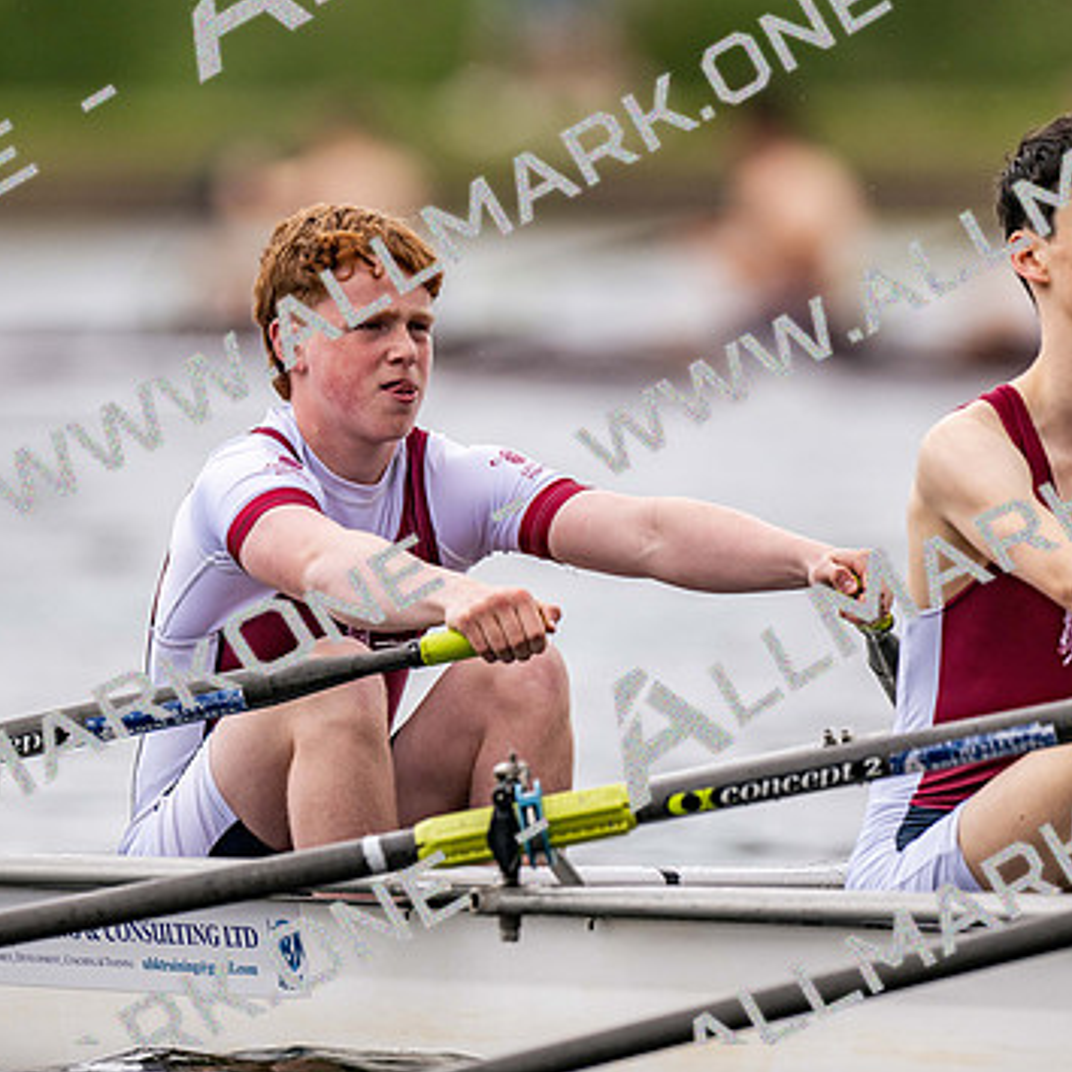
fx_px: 29291
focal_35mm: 836
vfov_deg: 2.1
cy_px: 525
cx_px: 354
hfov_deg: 2.1
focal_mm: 600
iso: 360
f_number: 4
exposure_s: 1/2500
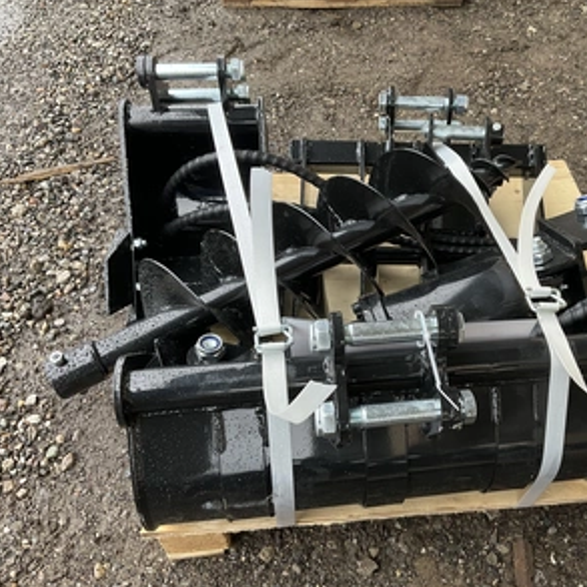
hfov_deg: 46.7
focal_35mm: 35
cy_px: 292
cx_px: 373
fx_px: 671
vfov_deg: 47.2
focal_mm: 3
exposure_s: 1/122
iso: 64
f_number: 1.8
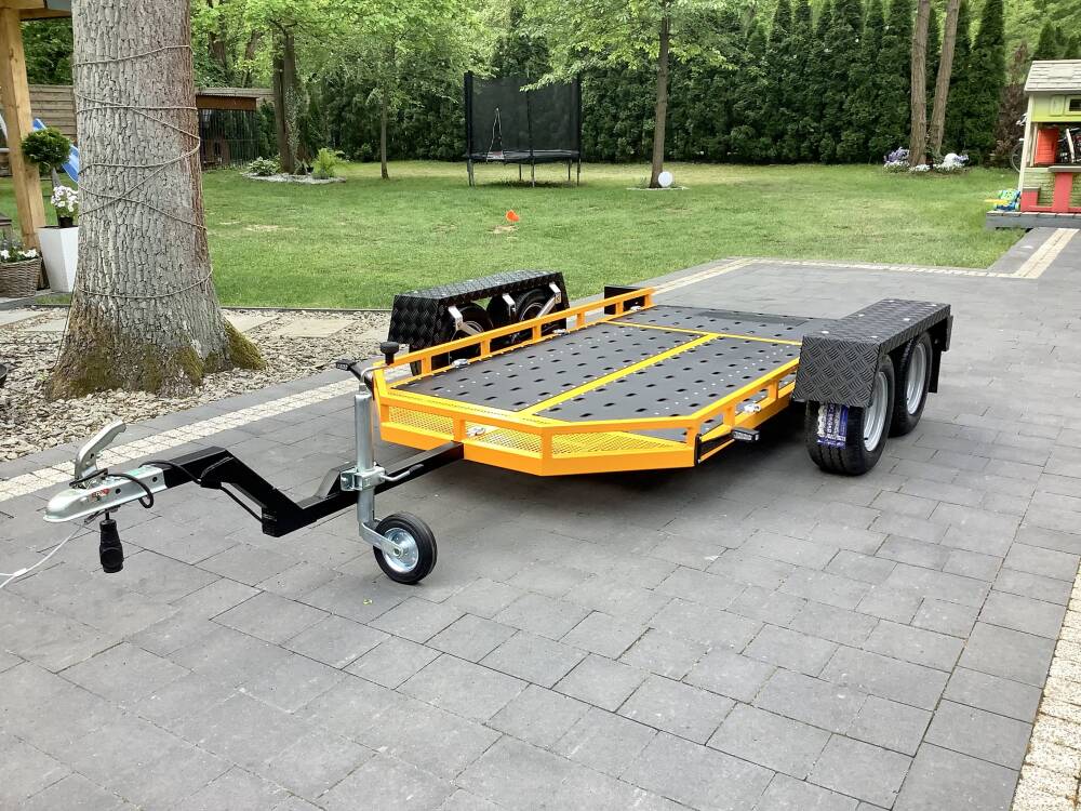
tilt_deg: -15.1
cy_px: 406
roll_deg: +0.3
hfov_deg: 58.4
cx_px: 540
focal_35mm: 31
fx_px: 968
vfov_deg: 45.4
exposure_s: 1/120
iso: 40
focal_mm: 3.3
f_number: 2.4
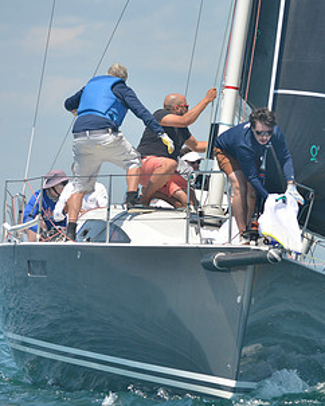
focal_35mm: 396
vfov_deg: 4.9
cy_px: 249
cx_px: 329
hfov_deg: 3.9
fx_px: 4756
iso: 280
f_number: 6.3
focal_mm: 220
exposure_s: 1/1000
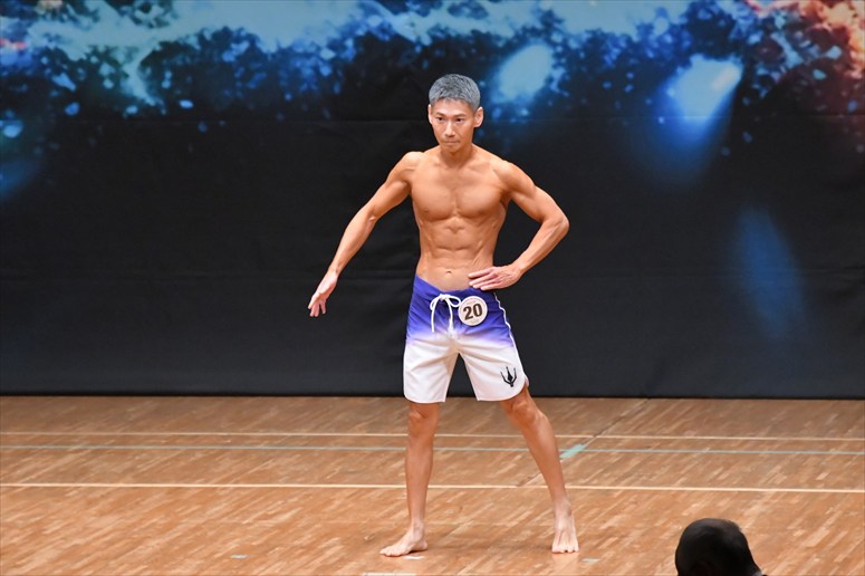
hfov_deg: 7.2
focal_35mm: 285
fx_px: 6845
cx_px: 432
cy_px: 288
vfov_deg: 4.8
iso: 8000
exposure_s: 1/400
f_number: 5.6
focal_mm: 190
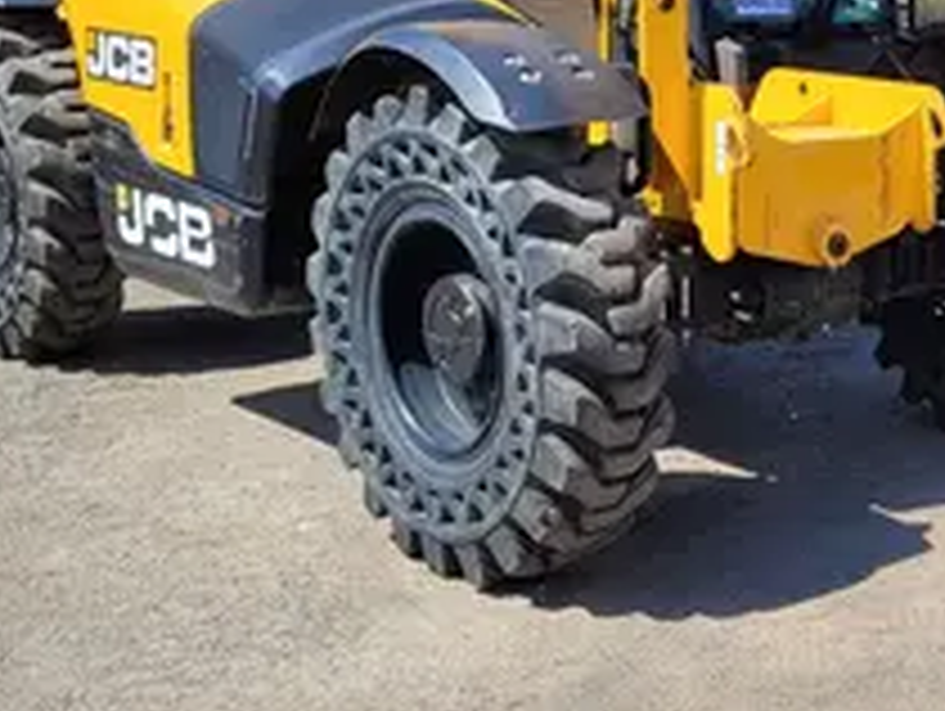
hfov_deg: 27.0
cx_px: 936
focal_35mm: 68
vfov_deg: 21.5
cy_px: 187
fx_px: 1858
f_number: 1.8
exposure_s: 1/2116
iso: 40
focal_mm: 5.4
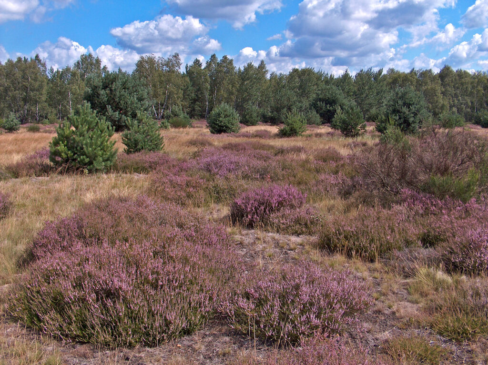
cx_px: 244
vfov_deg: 38.6
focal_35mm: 37
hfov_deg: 50.2
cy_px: 182
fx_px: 521
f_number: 6.7
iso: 100
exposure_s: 1/312
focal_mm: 7.6
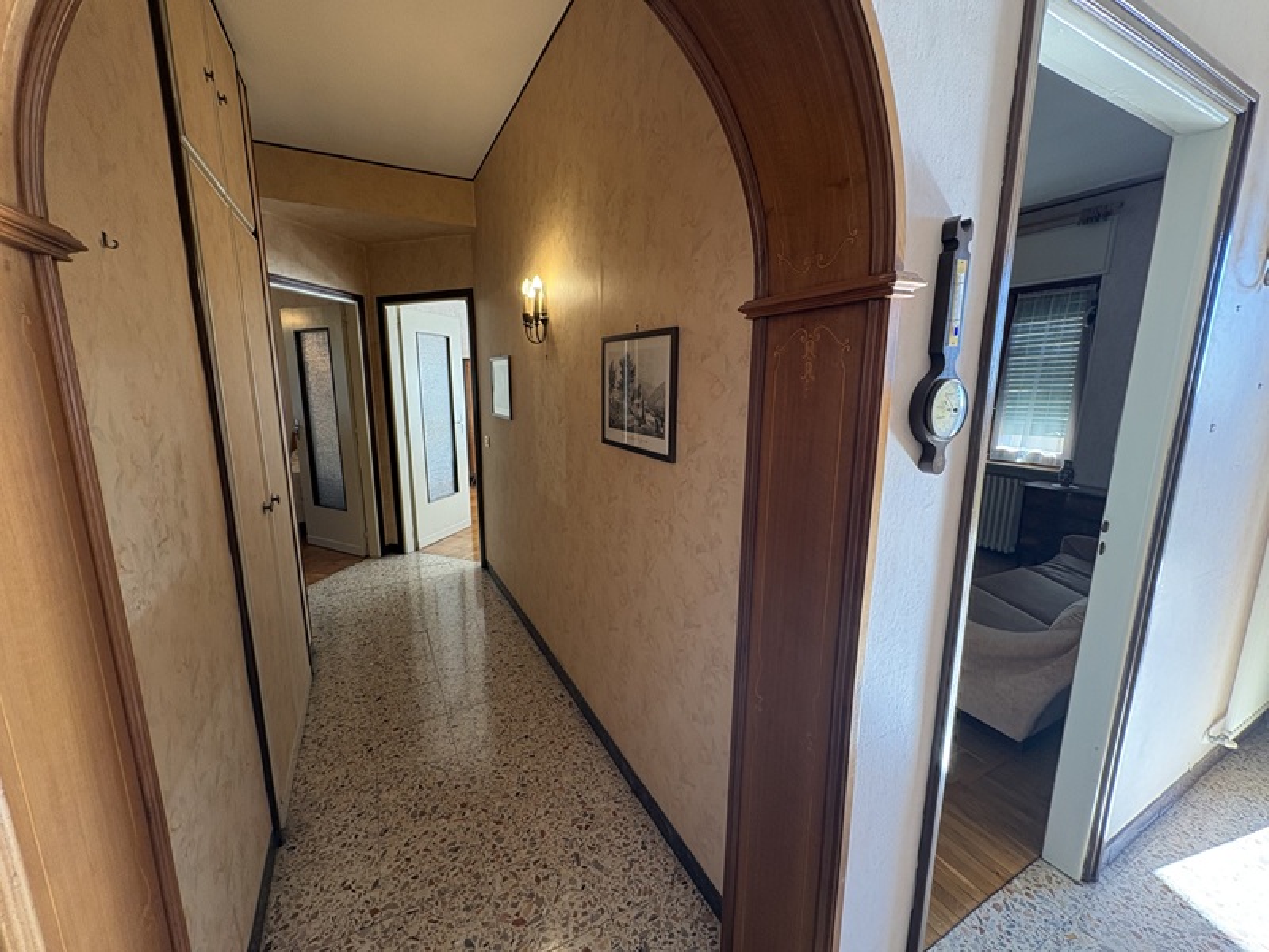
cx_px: 634
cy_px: 476
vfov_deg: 85.7
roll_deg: -0.8
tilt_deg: -10.8
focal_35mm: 14
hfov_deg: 102.1
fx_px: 513
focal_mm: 2.22
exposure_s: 1/95
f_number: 2.2
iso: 250
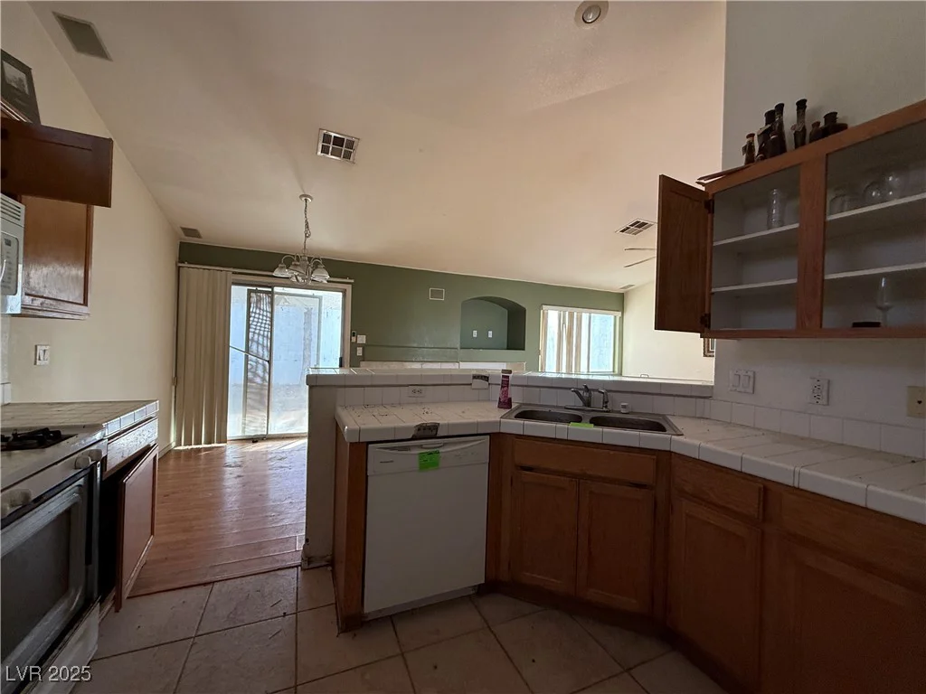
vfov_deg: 85.7
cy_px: 347
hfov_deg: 102.1
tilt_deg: +3.1
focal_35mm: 14
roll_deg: -0.7
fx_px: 375
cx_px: 463
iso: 160
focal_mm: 2.22
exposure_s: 1/99
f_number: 2.2
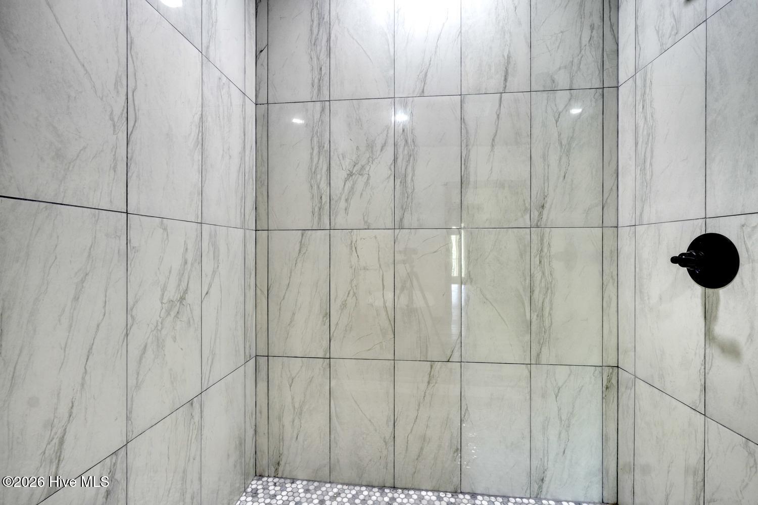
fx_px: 316
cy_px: 252
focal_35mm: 15
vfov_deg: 77.3
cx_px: 379
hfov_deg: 100.4
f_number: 9
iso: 100
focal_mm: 10
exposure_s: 3.2
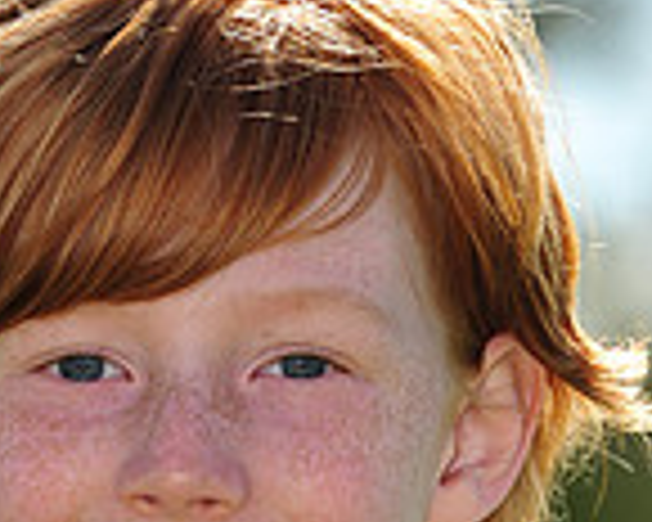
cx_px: 153
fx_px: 14492
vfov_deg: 2.1
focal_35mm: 751
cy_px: 1071
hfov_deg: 2.6
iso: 200
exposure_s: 1/800
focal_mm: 200
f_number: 4.5
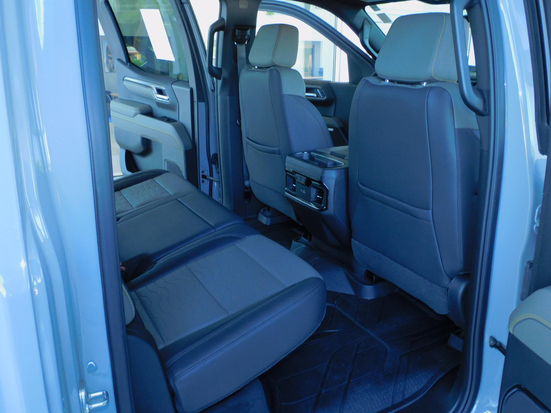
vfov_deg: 46.8
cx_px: 276
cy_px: 206
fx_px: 478
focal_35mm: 30
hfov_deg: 60.0
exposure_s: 1/30
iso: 200
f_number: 3.5
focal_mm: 5.4
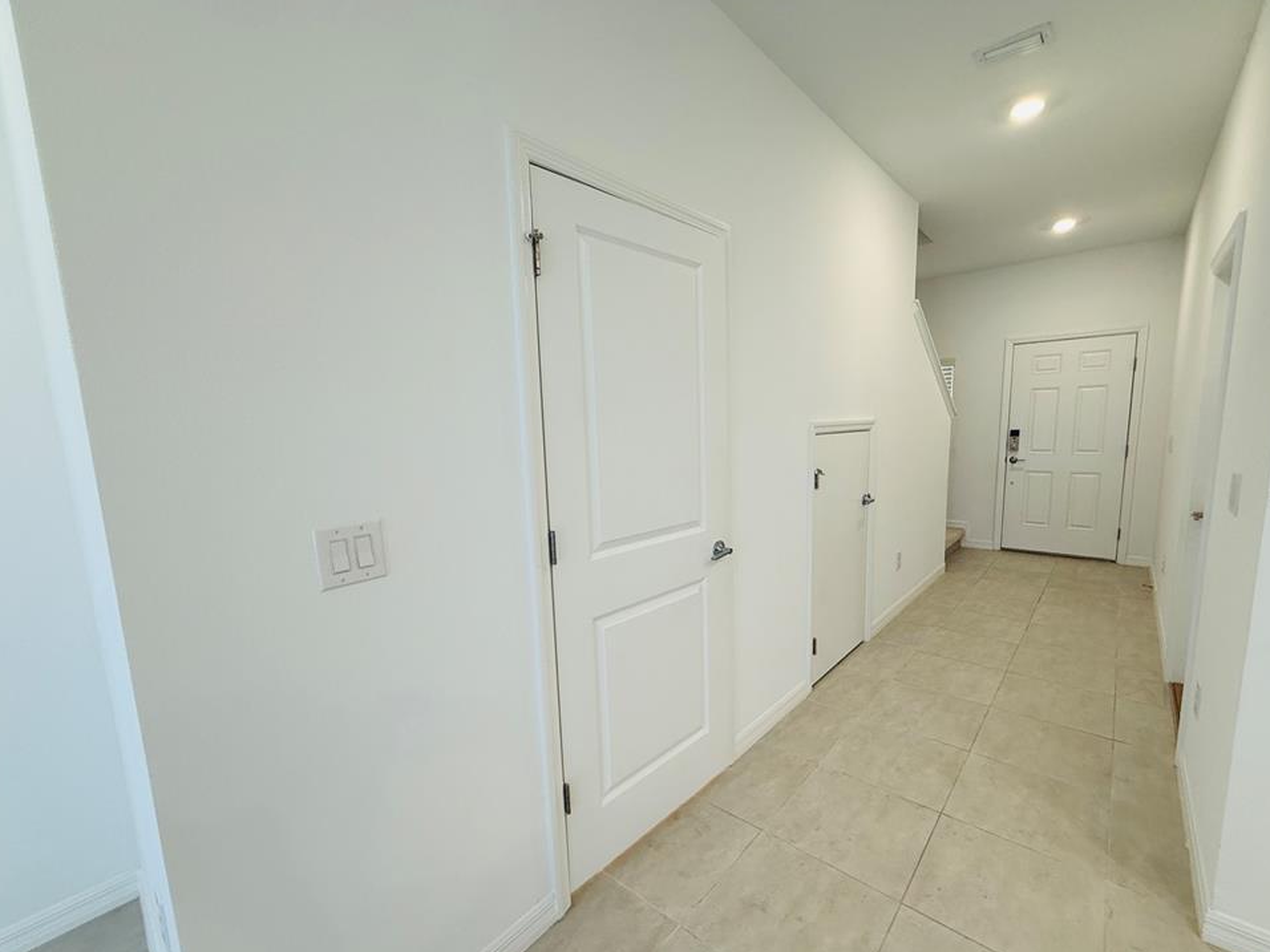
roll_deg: +1.0
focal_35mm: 15
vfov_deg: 81.7
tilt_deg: -6.8
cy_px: 499
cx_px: 668
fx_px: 550
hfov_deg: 98.1
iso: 200
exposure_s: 1/120
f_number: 2.2
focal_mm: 2.22
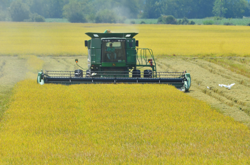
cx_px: 125
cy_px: 82
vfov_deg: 2.3
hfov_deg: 3.4
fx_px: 4158
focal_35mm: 600
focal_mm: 400
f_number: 8
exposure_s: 1/1000
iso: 320
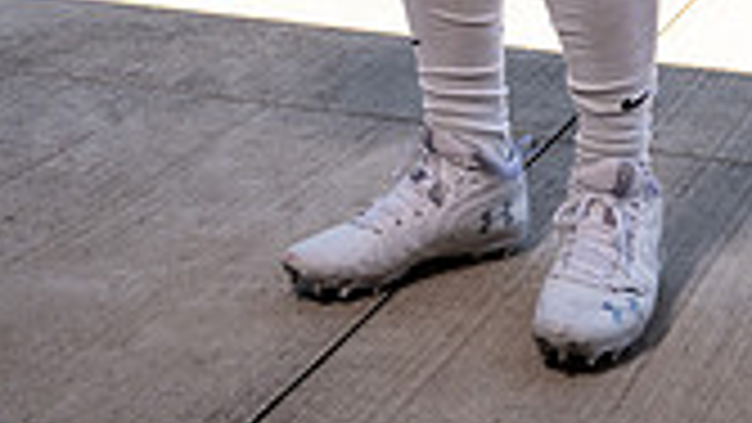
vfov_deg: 11.1
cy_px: -513
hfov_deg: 22.1
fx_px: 1915
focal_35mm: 96
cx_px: 549
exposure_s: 1/125
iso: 100
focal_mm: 34
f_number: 8
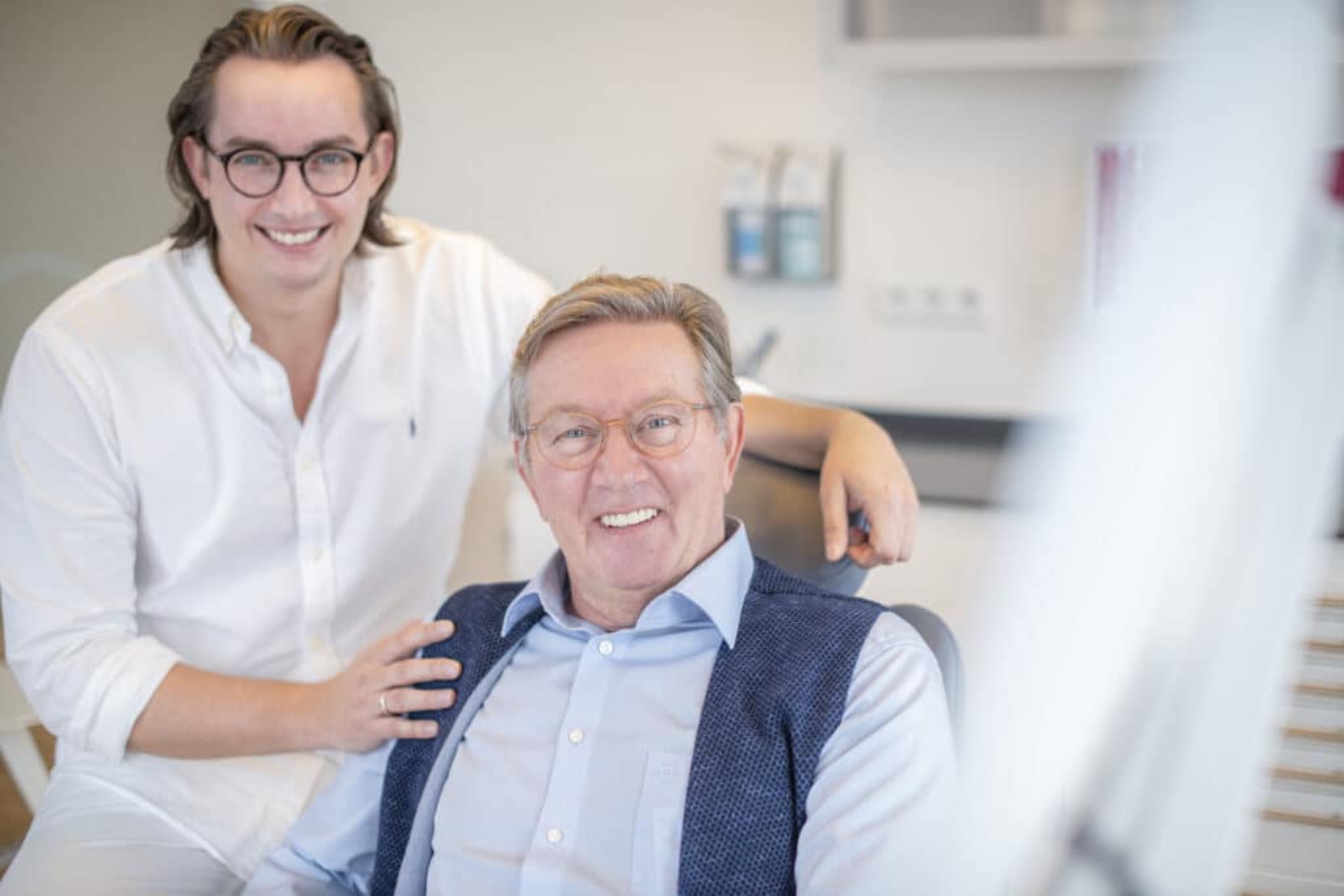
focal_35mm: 50
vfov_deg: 27.0
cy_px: 448
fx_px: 1867
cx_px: 672
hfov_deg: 39.6
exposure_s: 1/500
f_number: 2.2
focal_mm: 50
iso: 640
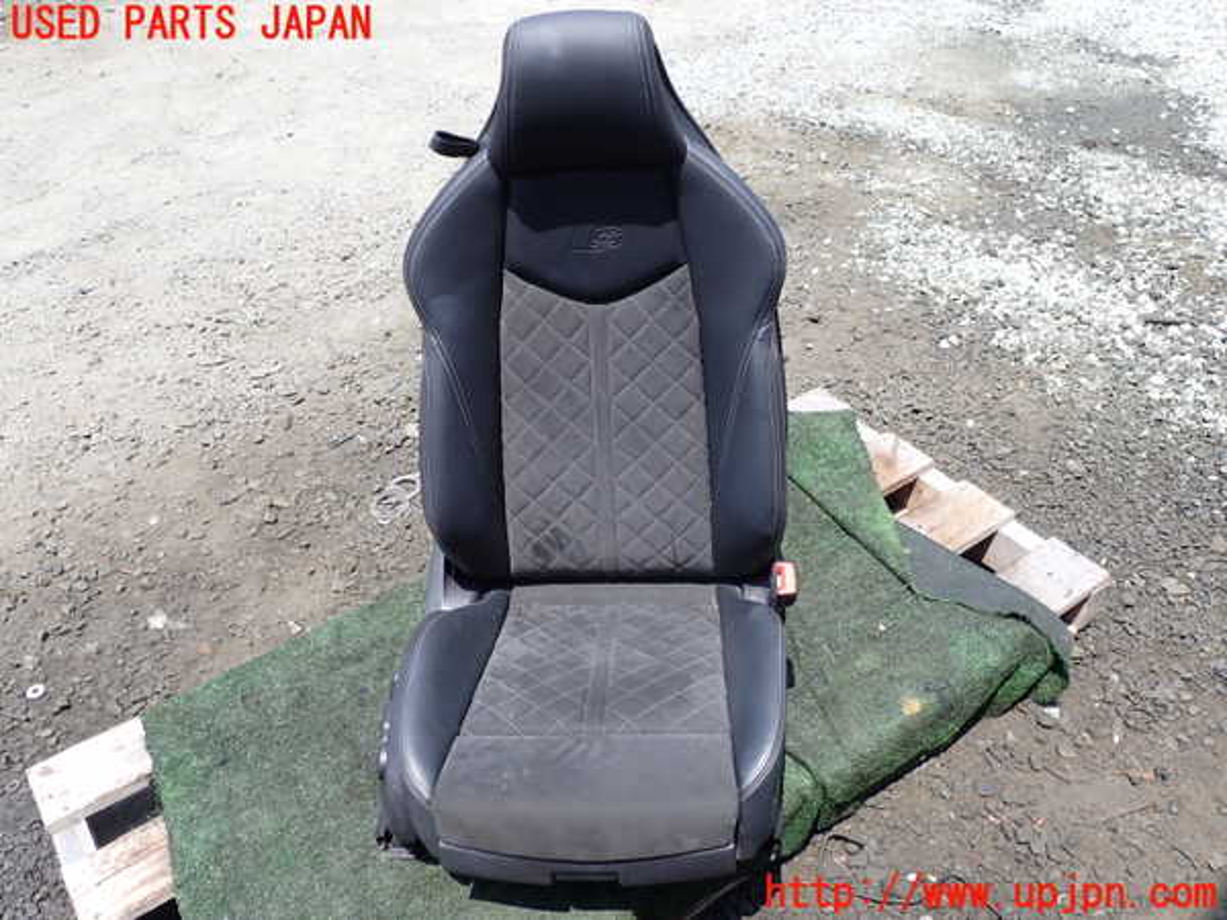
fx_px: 1063
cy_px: 460
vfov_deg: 46.8
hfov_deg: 60.0
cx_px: 614
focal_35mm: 30
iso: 100
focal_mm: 5.4
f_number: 3.2
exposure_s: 1/500
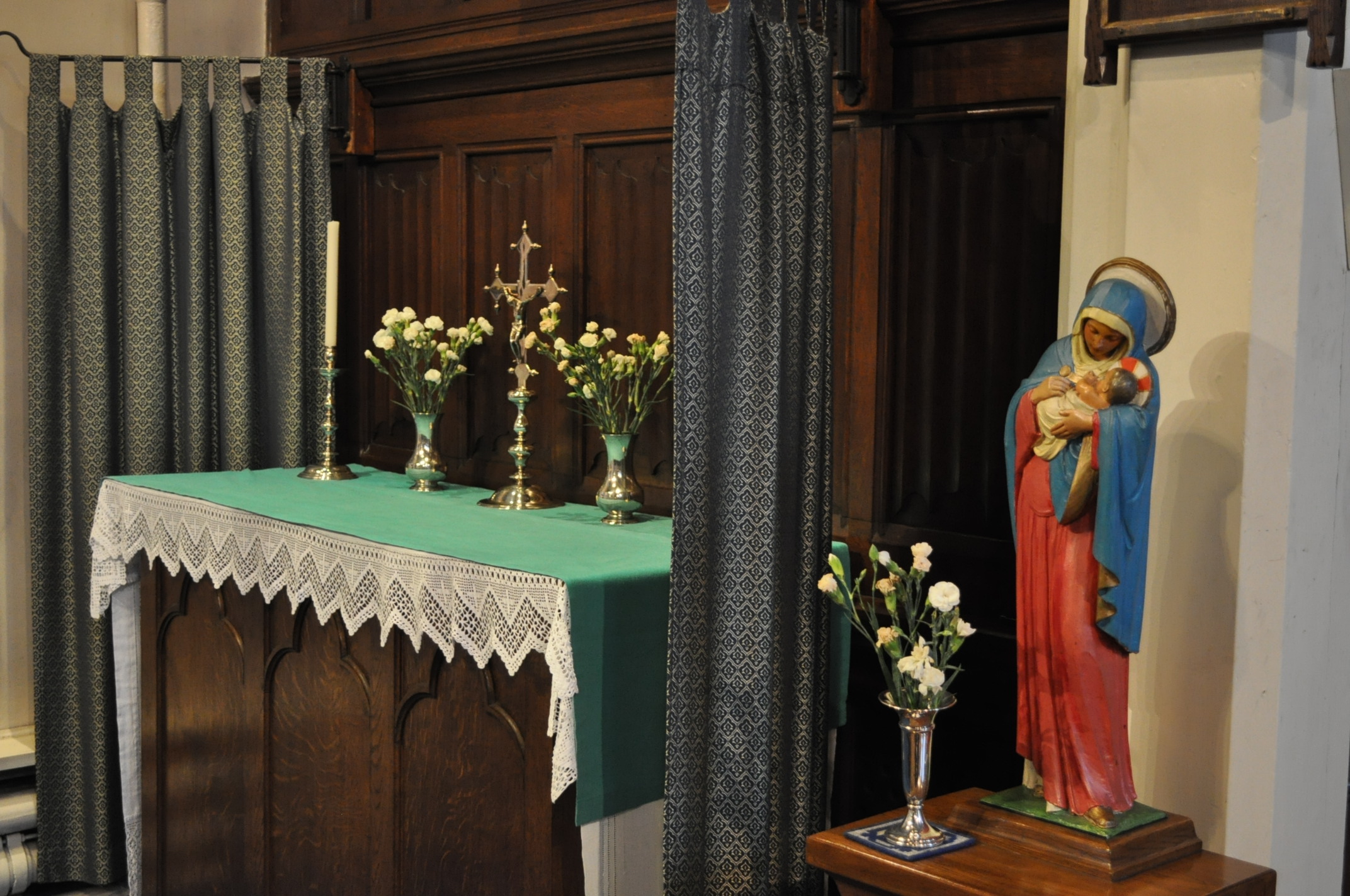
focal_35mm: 45
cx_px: 675
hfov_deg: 43.7
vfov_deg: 29.8
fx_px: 1685
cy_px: 448
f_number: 4.5
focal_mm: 30
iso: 1600
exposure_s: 1/25
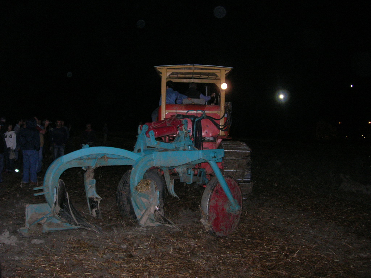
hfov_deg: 49.0
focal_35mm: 38
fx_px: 407
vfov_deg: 37.7
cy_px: 139
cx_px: 186
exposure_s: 1/60.1
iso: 200
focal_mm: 7.8
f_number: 2.8
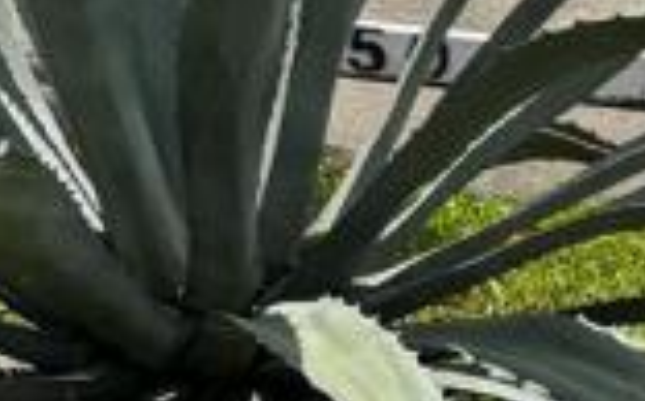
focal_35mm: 157
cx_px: -773
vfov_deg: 7.9
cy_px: -451
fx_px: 2756
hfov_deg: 11.6
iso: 80
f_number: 1.78
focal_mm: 6.76
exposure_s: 1/3247
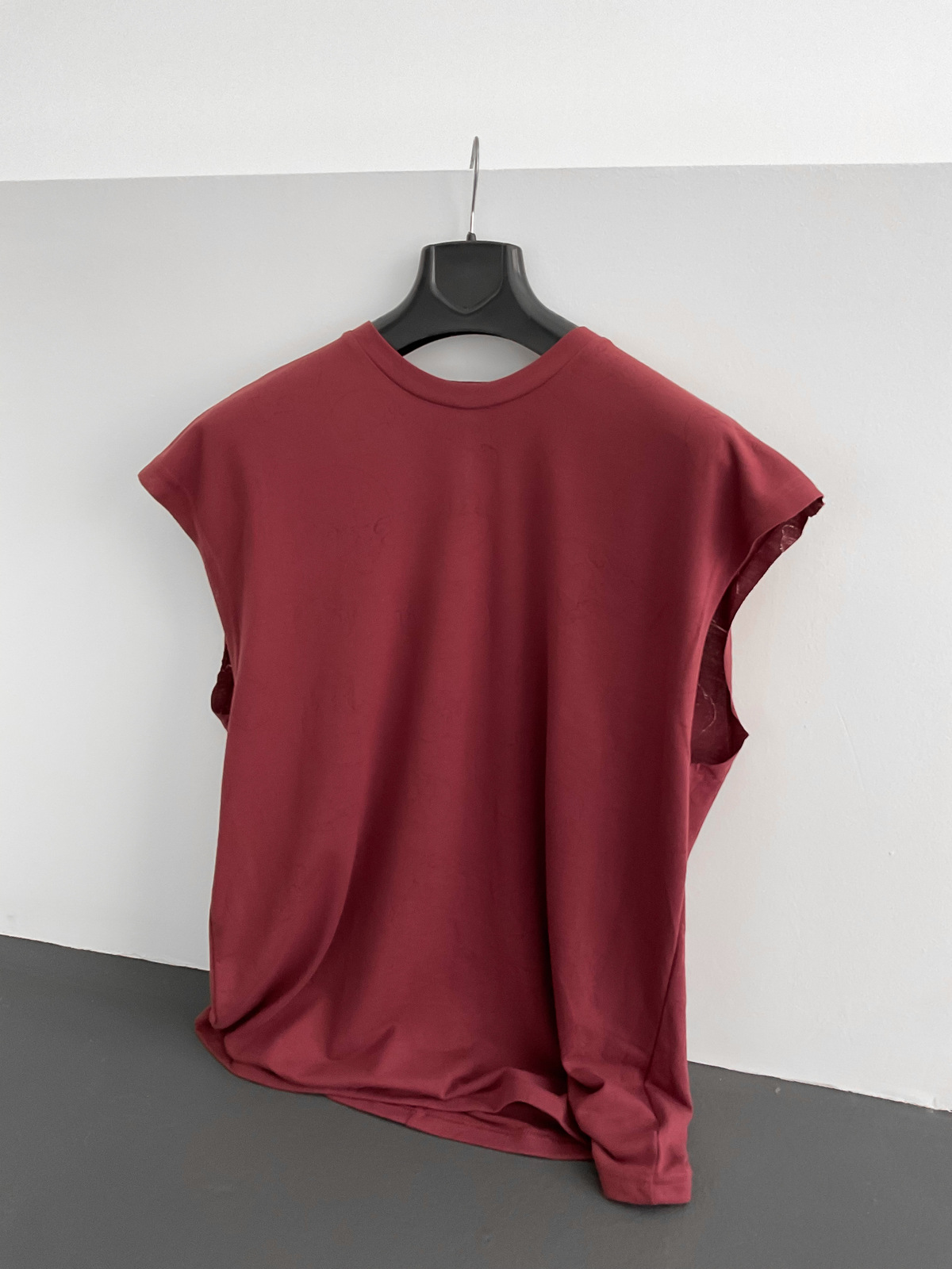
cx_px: 476
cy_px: 634
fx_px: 1063
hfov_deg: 48.2
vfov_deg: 61.7
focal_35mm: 29
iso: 64
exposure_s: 1/120
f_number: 1.8
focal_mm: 3
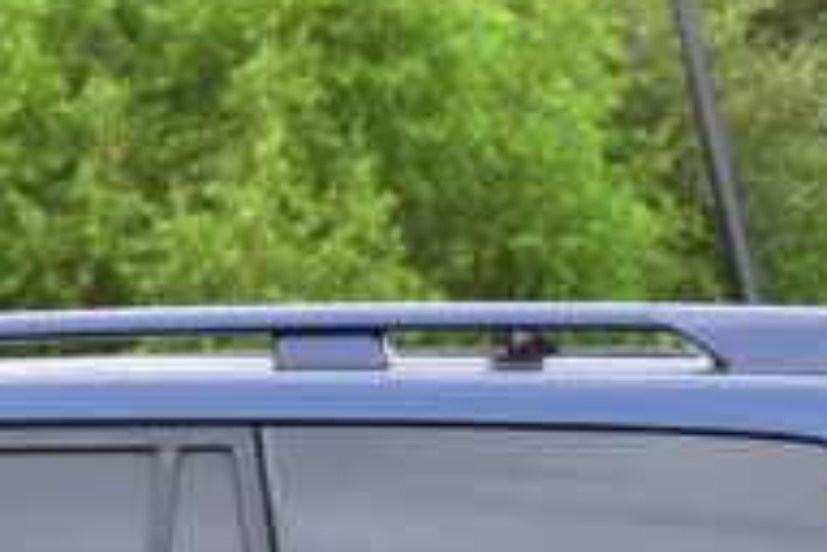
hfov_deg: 6.6
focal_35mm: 304
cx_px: -698
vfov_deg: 4.5
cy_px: 858
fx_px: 6983
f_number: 9
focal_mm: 38
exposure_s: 1/160
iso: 400
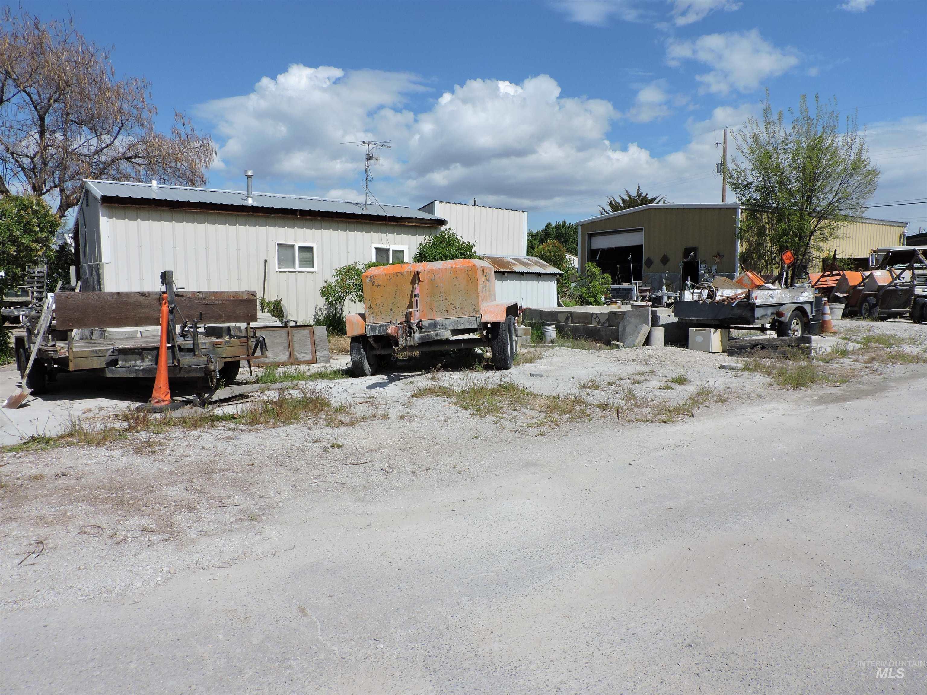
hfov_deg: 71.6
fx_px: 643
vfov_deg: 56.8
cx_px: 464
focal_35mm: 24
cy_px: 348
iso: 100
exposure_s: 1/1000
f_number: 4.2
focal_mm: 4.3
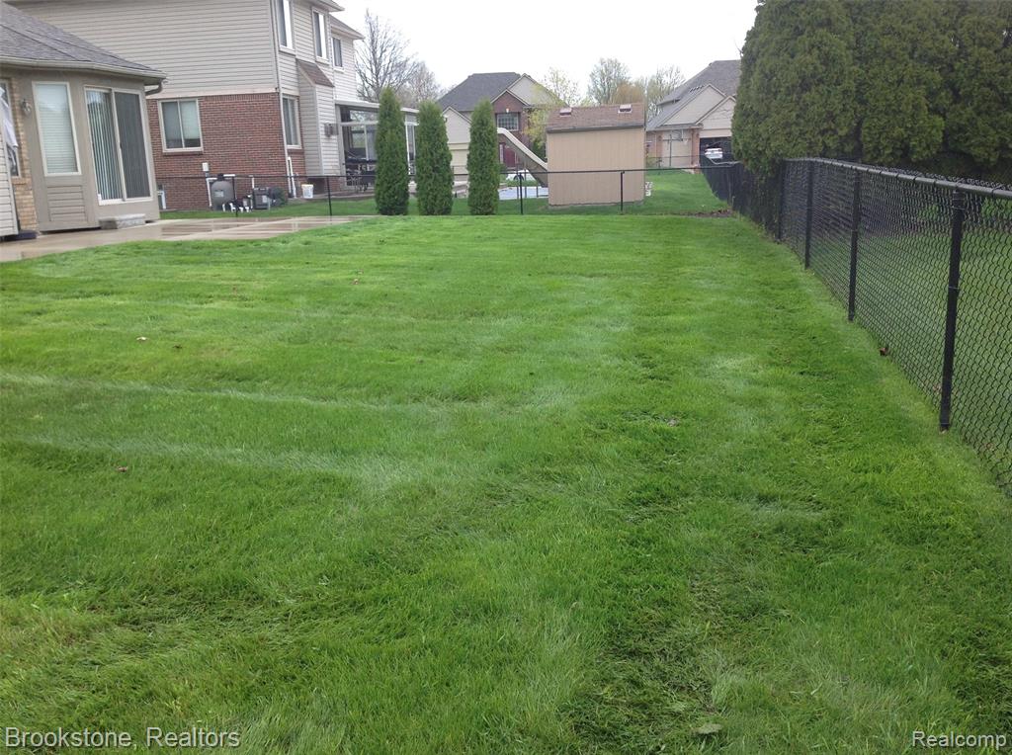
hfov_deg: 52.7
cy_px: 378
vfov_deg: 40.6
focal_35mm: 35
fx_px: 1021
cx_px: 506
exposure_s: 1/315
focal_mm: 4.28
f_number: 2.4
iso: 50
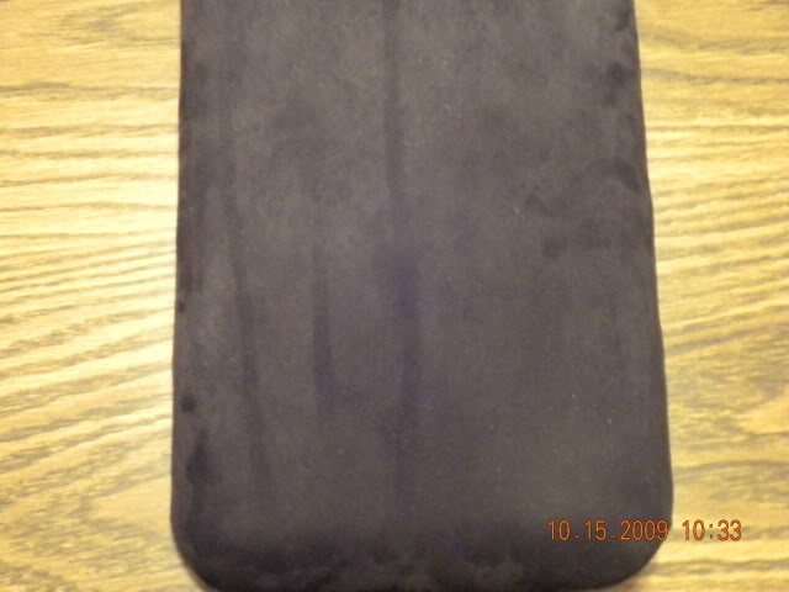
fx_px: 1185
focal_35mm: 52
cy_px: 296
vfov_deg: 28.0
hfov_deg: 36.8
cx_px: 394
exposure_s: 1/8.4
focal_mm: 9.1
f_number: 4.3
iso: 800
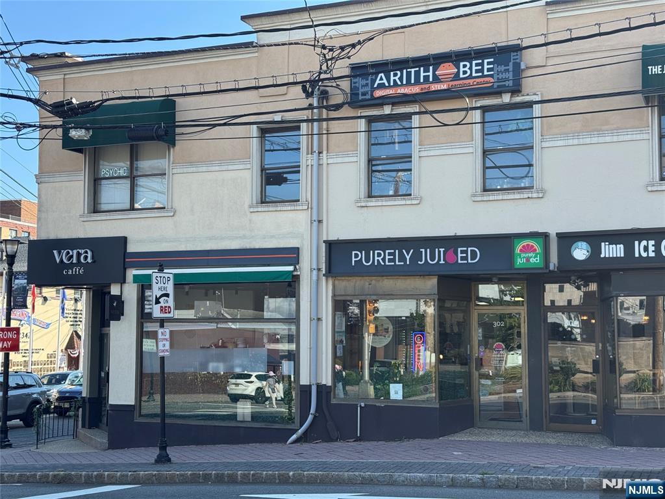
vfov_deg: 30.3
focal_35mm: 48
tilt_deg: +4.4
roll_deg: +0.4
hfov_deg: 39.7
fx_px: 922
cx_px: 332
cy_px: 250
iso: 64
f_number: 1.78
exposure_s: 1/1238
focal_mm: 6.76
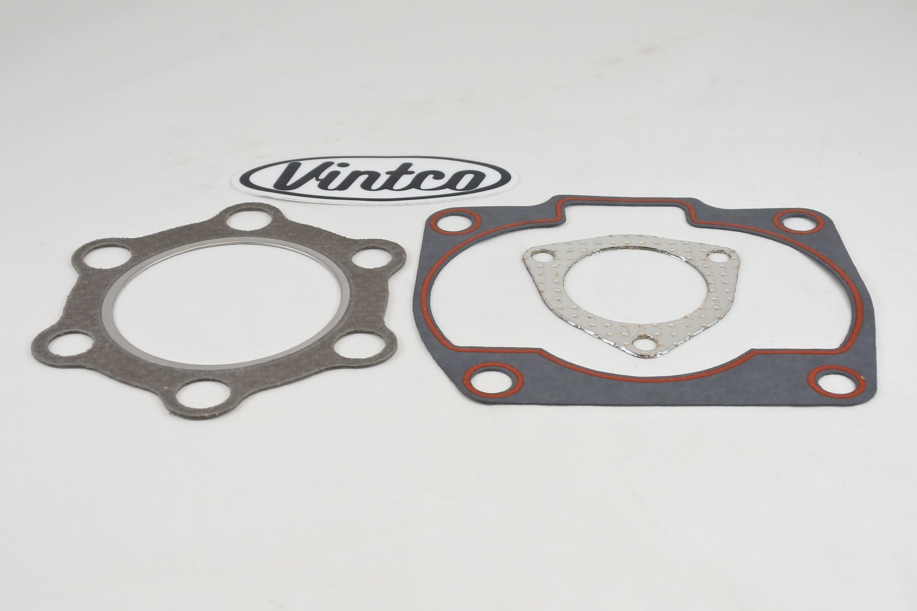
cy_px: 306
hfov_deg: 47.4
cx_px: 458
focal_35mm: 41
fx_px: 1044
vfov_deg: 32.6
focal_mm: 15.3
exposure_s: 1/125
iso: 400
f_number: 4.2
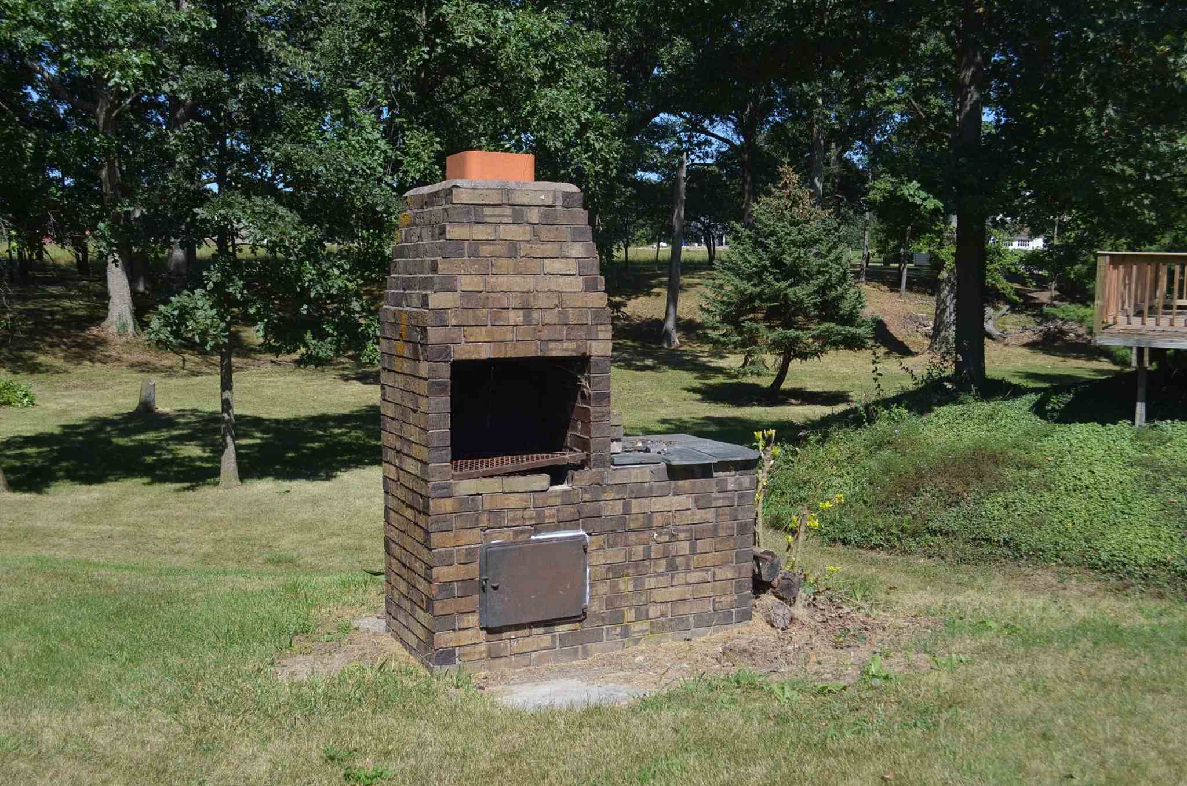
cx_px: 594
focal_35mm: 36
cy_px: 393
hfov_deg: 53.2
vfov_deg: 36.7
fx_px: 1184
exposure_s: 1/1600
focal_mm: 24
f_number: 5.6
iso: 400
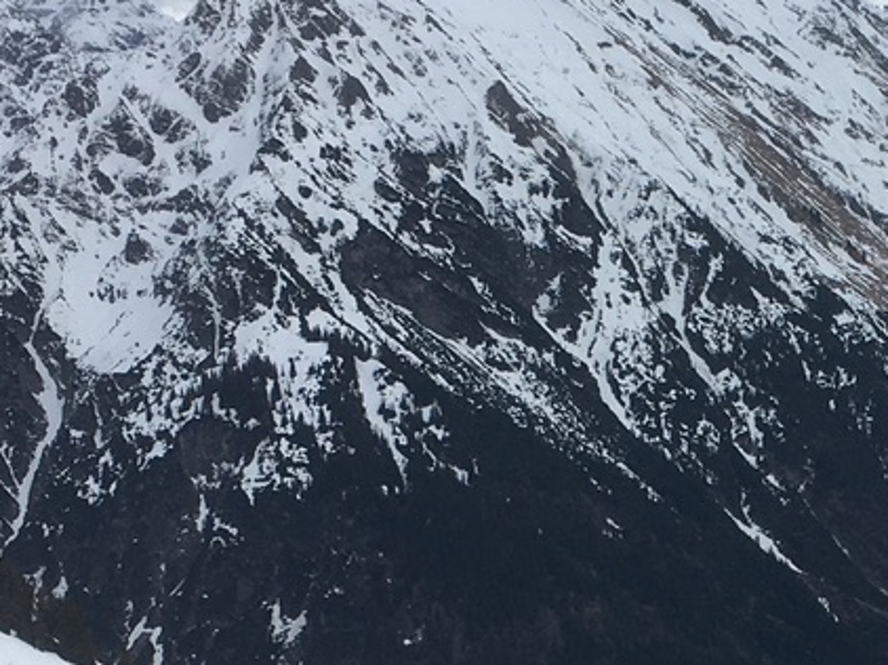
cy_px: 697
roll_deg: -0.2
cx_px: 819
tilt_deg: -12.1
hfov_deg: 17.6
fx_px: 2820
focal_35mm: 110
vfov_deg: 13.2
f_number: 2.2
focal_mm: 4.15
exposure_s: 1/2849
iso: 25
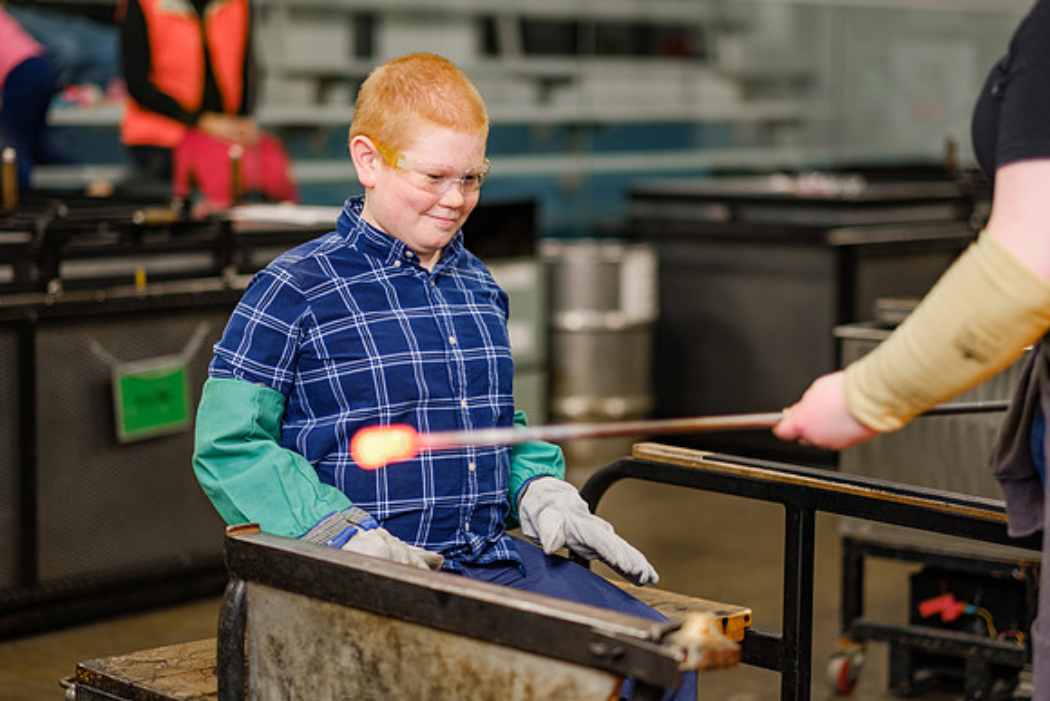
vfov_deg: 15.7
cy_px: 339
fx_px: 2540
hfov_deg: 23.4
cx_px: 506
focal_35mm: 87
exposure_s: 1/125
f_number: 1.2
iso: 400
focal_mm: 56
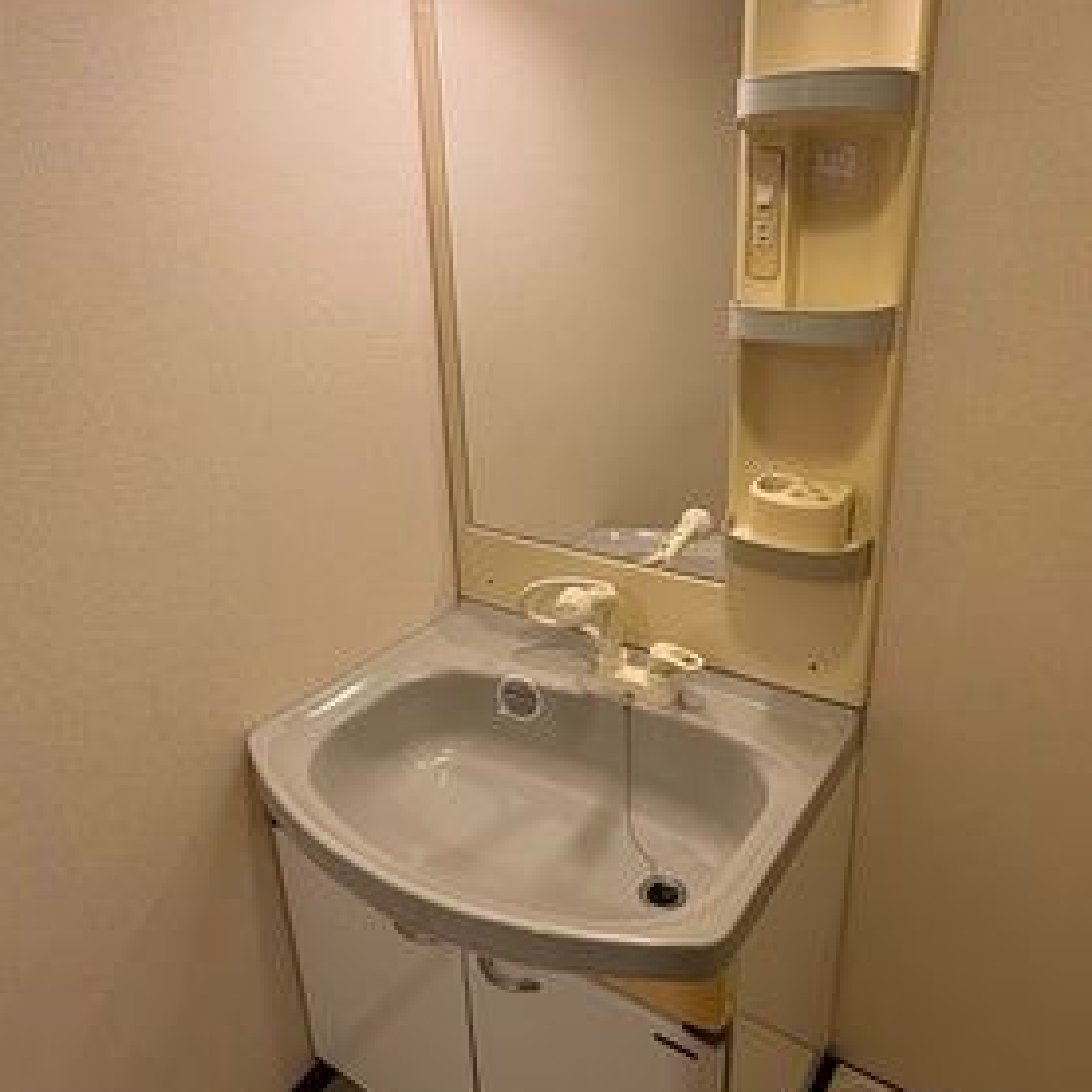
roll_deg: +0.6
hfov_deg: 62.7
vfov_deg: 62.9
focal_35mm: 25
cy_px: 528
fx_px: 892
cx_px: 619
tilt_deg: -21.1
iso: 200
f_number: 2.2
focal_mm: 2.22
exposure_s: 1/120
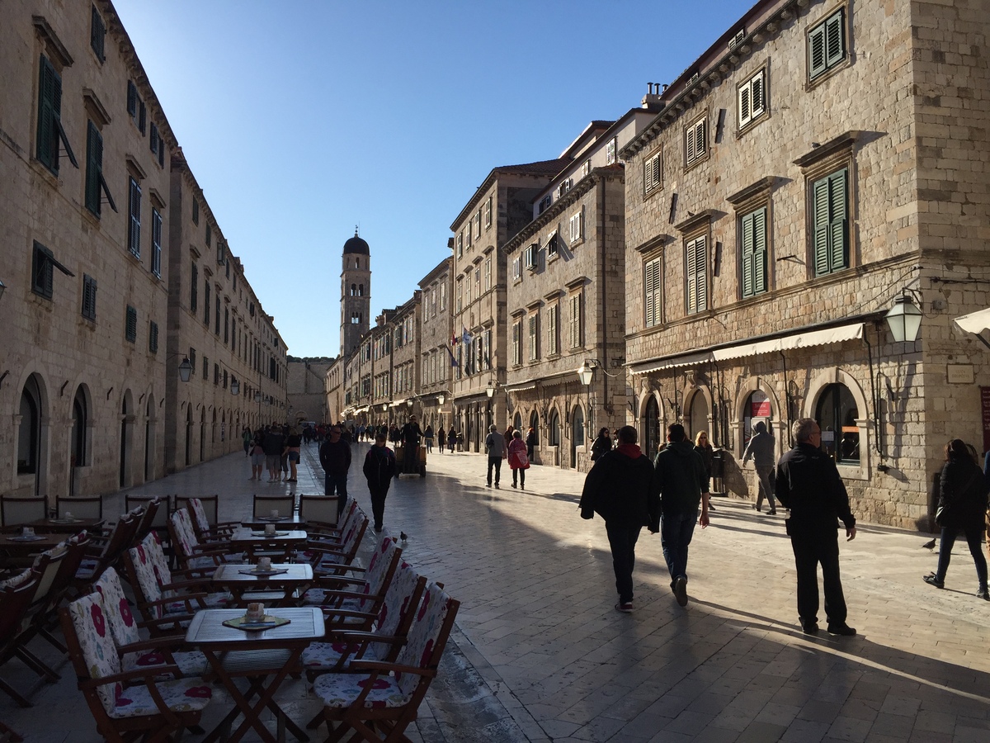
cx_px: 495
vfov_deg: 48.2
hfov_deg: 61.7
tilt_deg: +4.4
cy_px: 372
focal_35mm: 29
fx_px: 829
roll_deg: -0.3
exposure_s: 1/2639
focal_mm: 4.15
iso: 32
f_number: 2.2
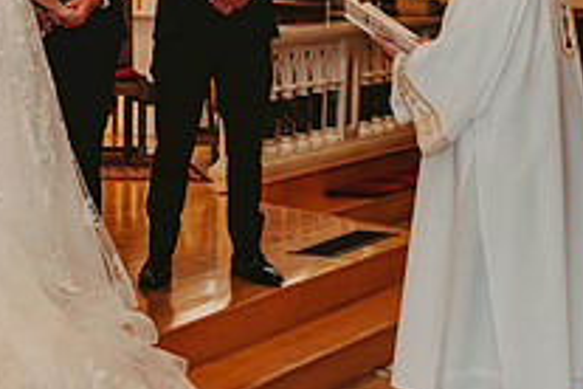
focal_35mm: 140
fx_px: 2267
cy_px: 10
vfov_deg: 9.7
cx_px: 76
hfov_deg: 14.5
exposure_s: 1/125
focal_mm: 50
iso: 800
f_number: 2.8
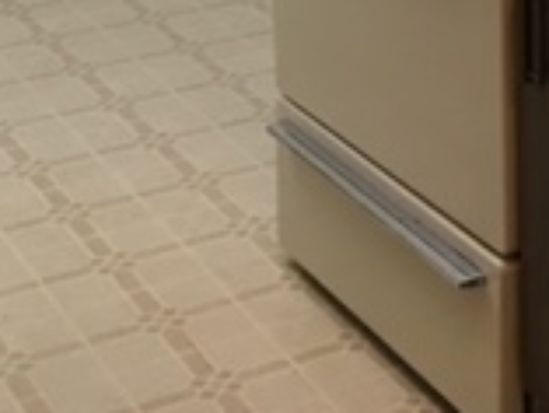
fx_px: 1873
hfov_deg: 15.6
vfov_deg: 11.8
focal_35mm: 118
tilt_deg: -10.3
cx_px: 762
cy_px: -284
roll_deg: -1.2
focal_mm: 4.15
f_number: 2.2
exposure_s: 1/30
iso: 80
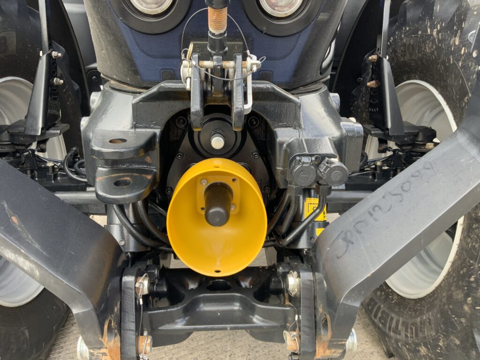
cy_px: 180
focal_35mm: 29
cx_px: 240
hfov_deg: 61.7
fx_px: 402
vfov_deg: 48.2
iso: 32
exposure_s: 1/122
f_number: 1.8
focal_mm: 3
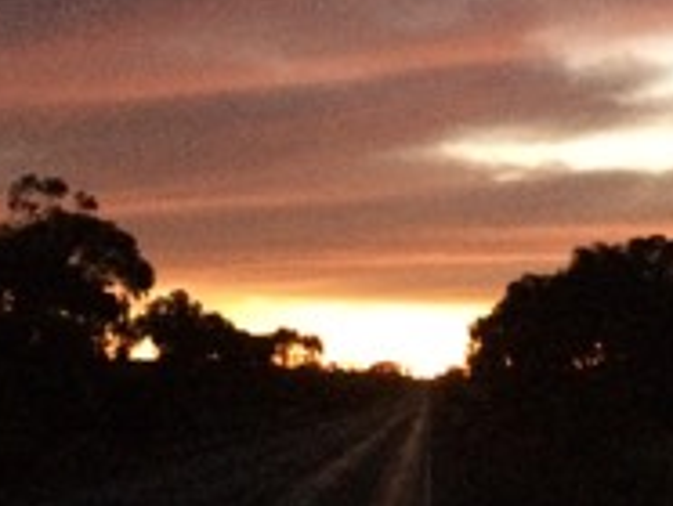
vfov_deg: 17.8
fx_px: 1577
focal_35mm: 81
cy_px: 4
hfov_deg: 24.1
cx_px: 304
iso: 800
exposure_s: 1/15
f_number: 2.2
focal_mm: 4.15
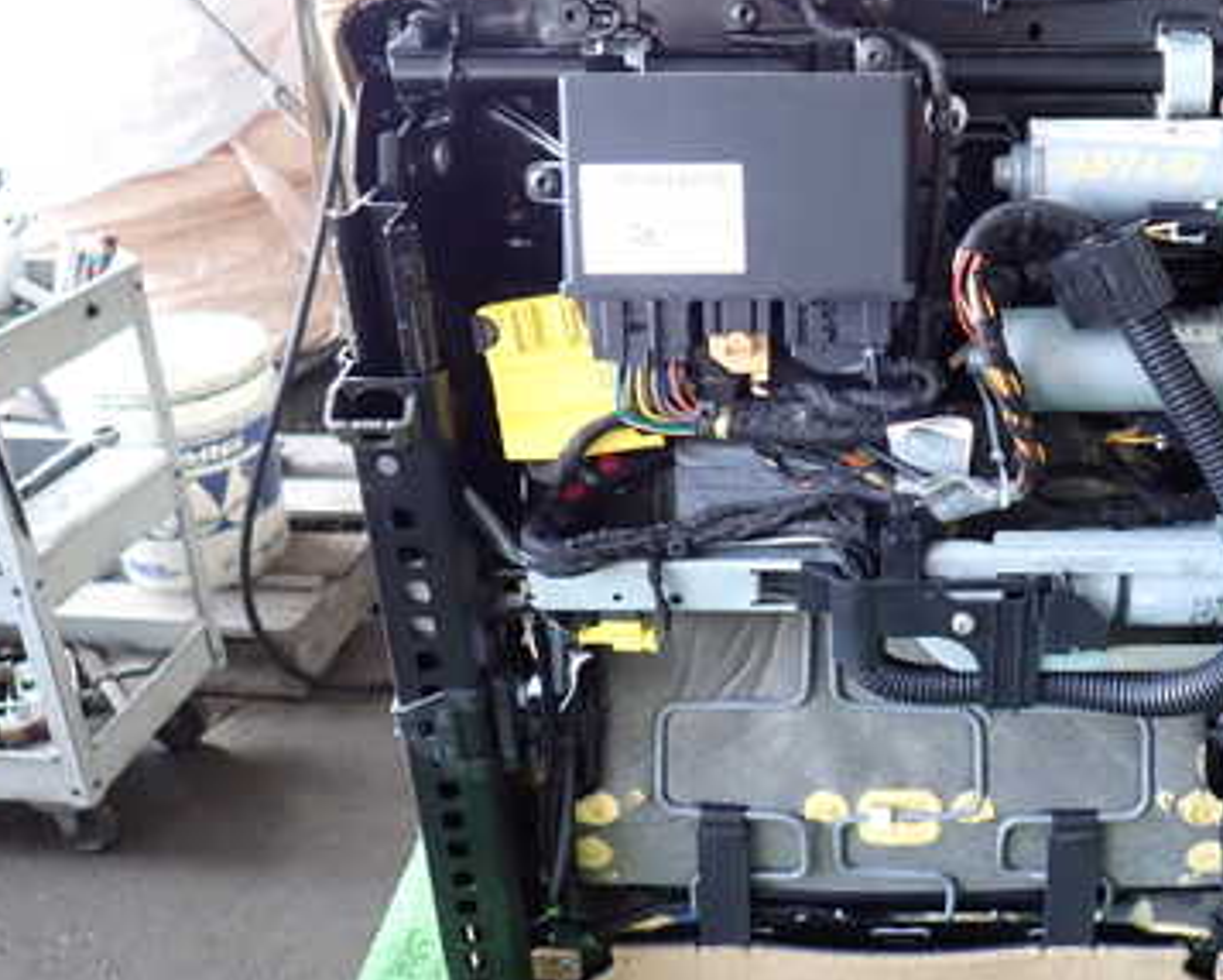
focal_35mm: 41
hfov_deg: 43.7
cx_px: 874
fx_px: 1485
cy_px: 442
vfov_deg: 36.5
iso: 200
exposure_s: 1/50
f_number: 2
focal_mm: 4.5
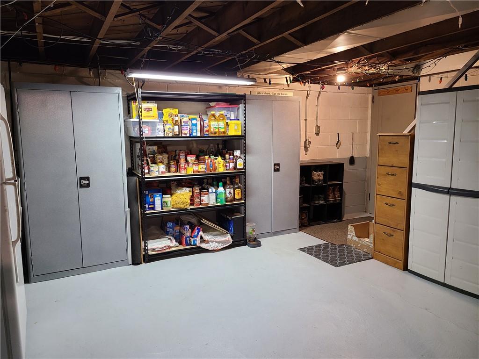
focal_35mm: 26
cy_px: 180
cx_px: 240
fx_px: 360
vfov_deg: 53.1
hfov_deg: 67.3
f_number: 1.8
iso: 200
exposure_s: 1/39
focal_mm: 5.4
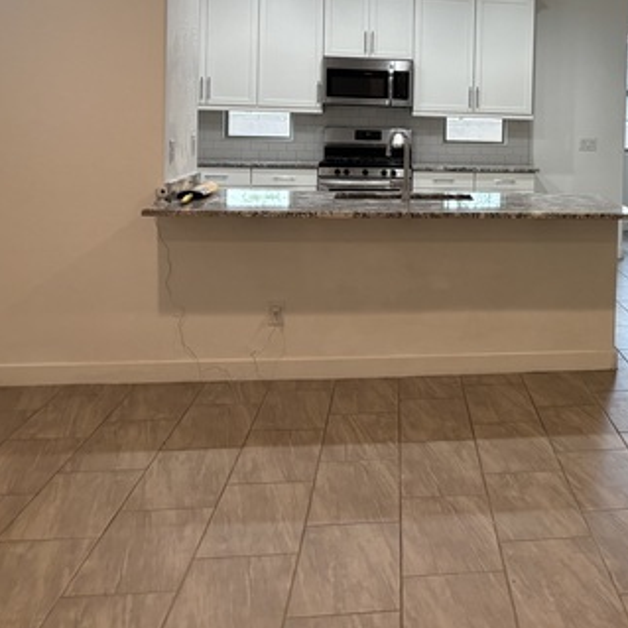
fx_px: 985
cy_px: 144
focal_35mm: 48
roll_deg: -2.1
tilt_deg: -2.3
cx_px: 605
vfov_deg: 34.5
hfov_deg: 32.9
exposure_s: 1/60
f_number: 1.6
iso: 125
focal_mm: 5.96
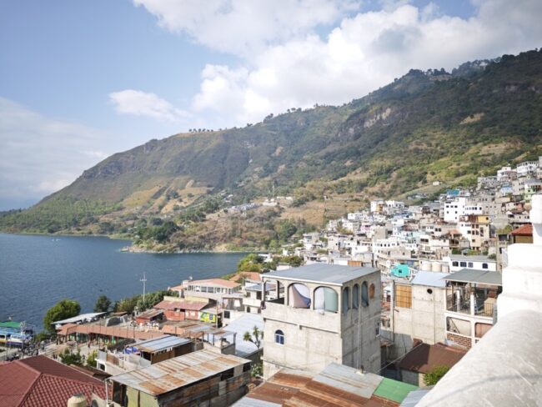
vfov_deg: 58.9
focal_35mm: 23
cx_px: 271
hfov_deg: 73.9
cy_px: 204
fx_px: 360
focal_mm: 8.72
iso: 50
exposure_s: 1/1004
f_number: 1.63
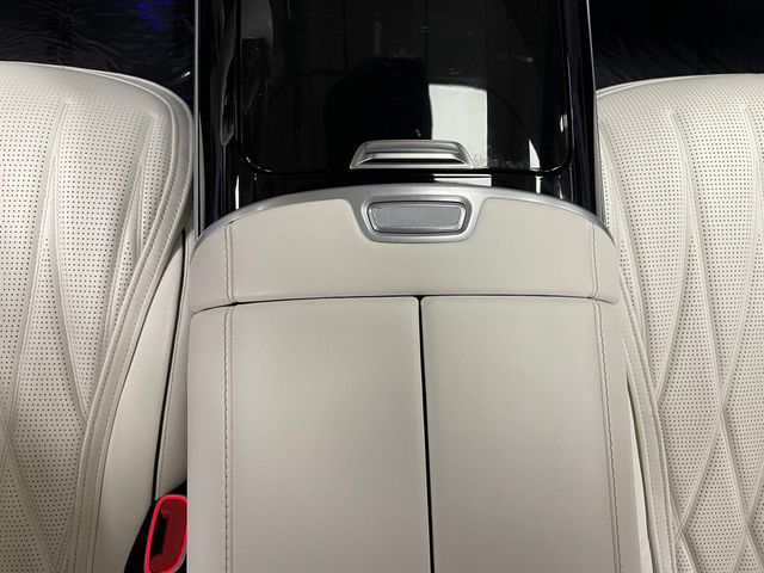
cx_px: 382
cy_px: 286
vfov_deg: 53.1
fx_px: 574
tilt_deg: -75.1
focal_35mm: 26
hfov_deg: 67.3
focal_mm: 4.2
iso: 80
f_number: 1.6
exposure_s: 1/54
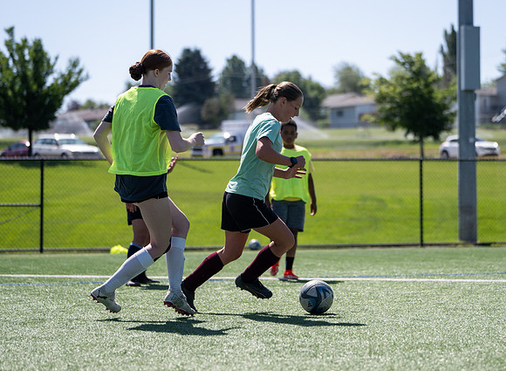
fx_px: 1502
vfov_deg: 14.1
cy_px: 174
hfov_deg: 19.1
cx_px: 298
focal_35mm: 104
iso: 50
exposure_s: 1/800
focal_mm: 90
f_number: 2.8
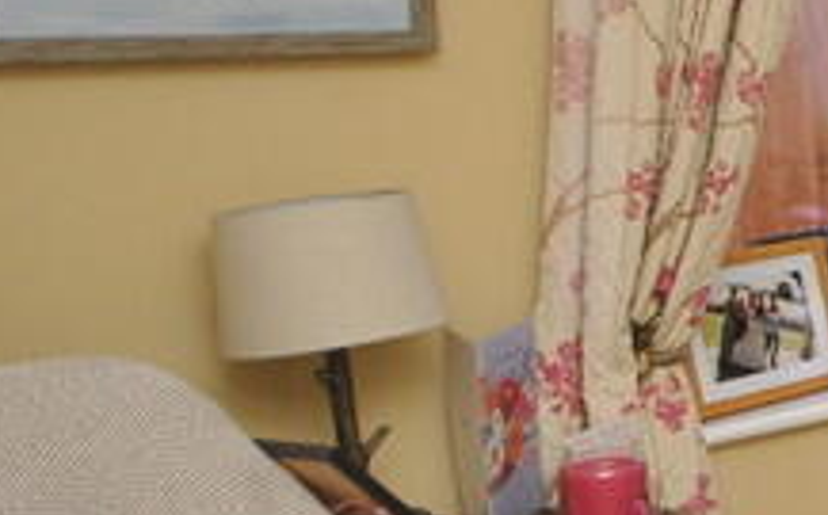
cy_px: 219
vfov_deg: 15.6
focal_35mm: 83
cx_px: 1622
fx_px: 1875
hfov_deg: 17.9
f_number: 4.2
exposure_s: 1/60
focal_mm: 11.5
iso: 200
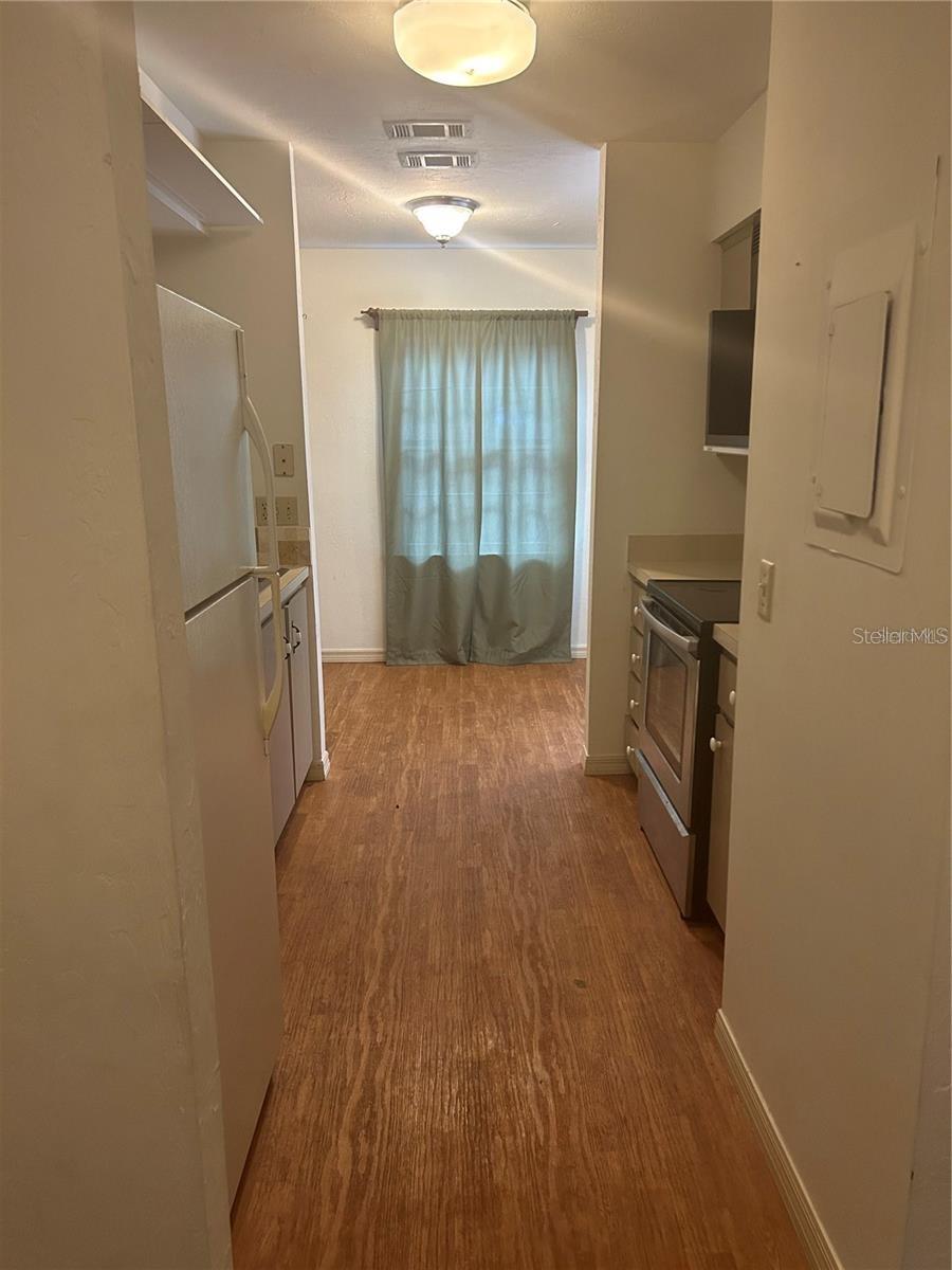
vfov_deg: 67.3
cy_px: 635
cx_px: 476
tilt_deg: -12.4
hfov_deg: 53.1
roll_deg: +0.8
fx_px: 953
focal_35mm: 26
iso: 320
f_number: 1.5
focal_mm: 5.7
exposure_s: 1/60
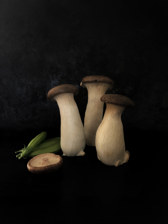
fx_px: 181
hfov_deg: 49.7
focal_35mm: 28
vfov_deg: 63.4
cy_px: 112
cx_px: 84
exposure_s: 1/17
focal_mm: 3.99
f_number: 1.8
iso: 64
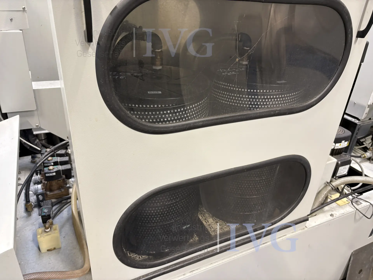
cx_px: 186
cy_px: 140
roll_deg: -4.7
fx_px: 280
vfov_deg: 53.1
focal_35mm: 26
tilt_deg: -27.2
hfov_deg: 67.3
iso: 160
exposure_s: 1/50
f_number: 1.6
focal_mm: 5.96
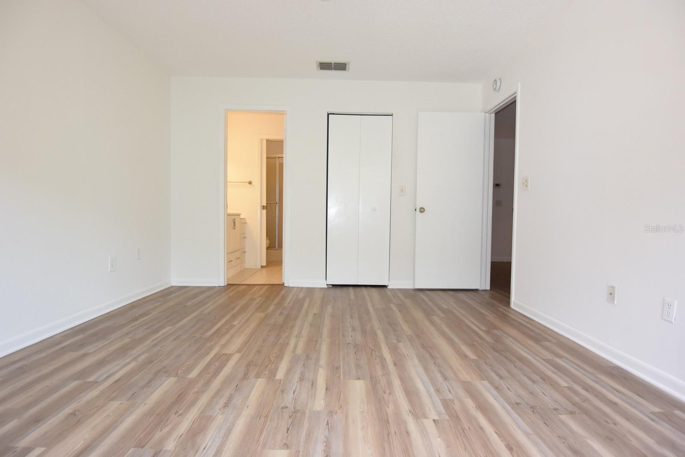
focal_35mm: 18
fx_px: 343
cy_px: 228
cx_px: 342
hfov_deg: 90.0
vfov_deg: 67.4
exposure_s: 1/125
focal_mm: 6.7
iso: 500
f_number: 3.5
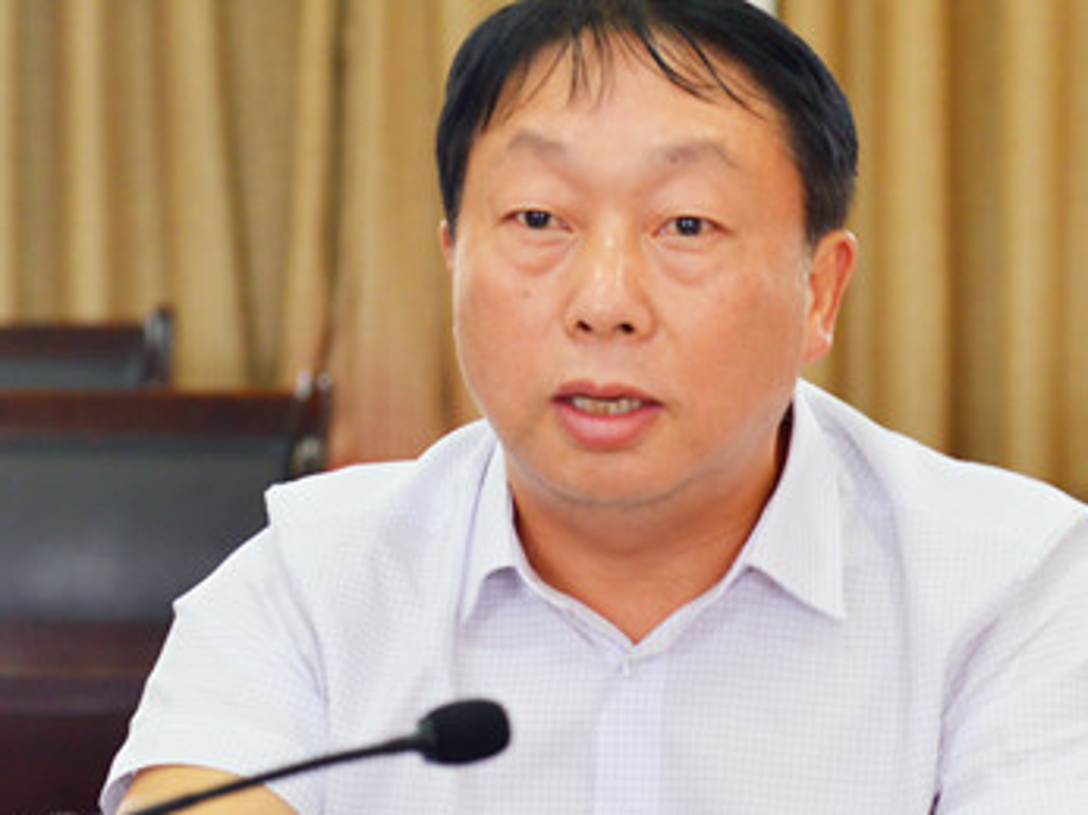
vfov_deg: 12.6
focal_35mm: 117
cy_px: 406
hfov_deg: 16.8
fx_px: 3675
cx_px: 579
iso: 640
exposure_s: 1/60
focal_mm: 70
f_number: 4
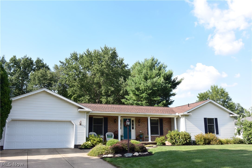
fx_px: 224
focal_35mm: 32
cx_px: 126
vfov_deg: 41.1
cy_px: 84
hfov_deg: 58.7
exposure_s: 1/400
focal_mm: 12.1
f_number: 4.5
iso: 160
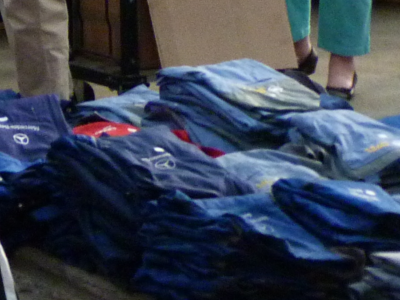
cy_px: -384
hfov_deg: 7.9
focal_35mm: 240
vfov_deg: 6.0
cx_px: -377
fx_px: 2773
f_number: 3.2
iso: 400
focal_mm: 9
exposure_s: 1/125
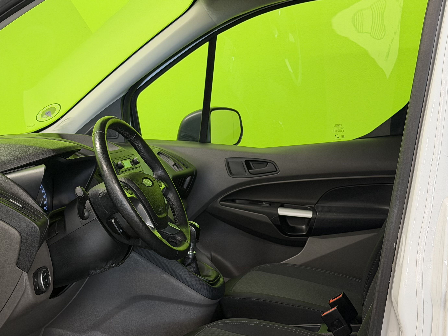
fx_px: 906
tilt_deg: -7.6
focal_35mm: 70
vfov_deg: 21.0
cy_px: 212
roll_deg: +0.4
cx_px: 166
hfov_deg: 27.7
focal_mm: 6.76
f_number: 1.78
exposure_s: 1/60
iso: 160
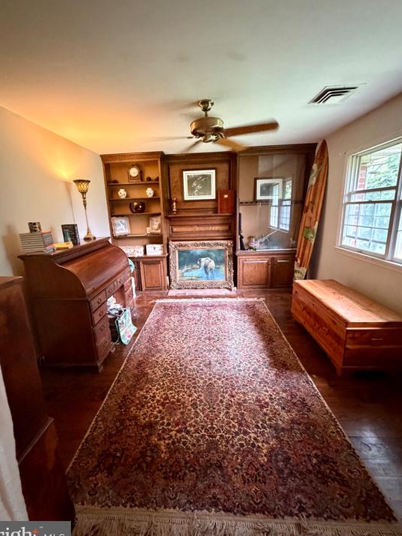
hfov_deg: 81.7
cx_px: 193
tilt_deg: -12.4
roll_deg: +3.5
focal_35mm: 15
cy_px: 265
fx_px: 232
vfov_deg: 98.2
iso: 1000
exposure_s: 1/40
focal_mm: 2.22
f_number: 2.2
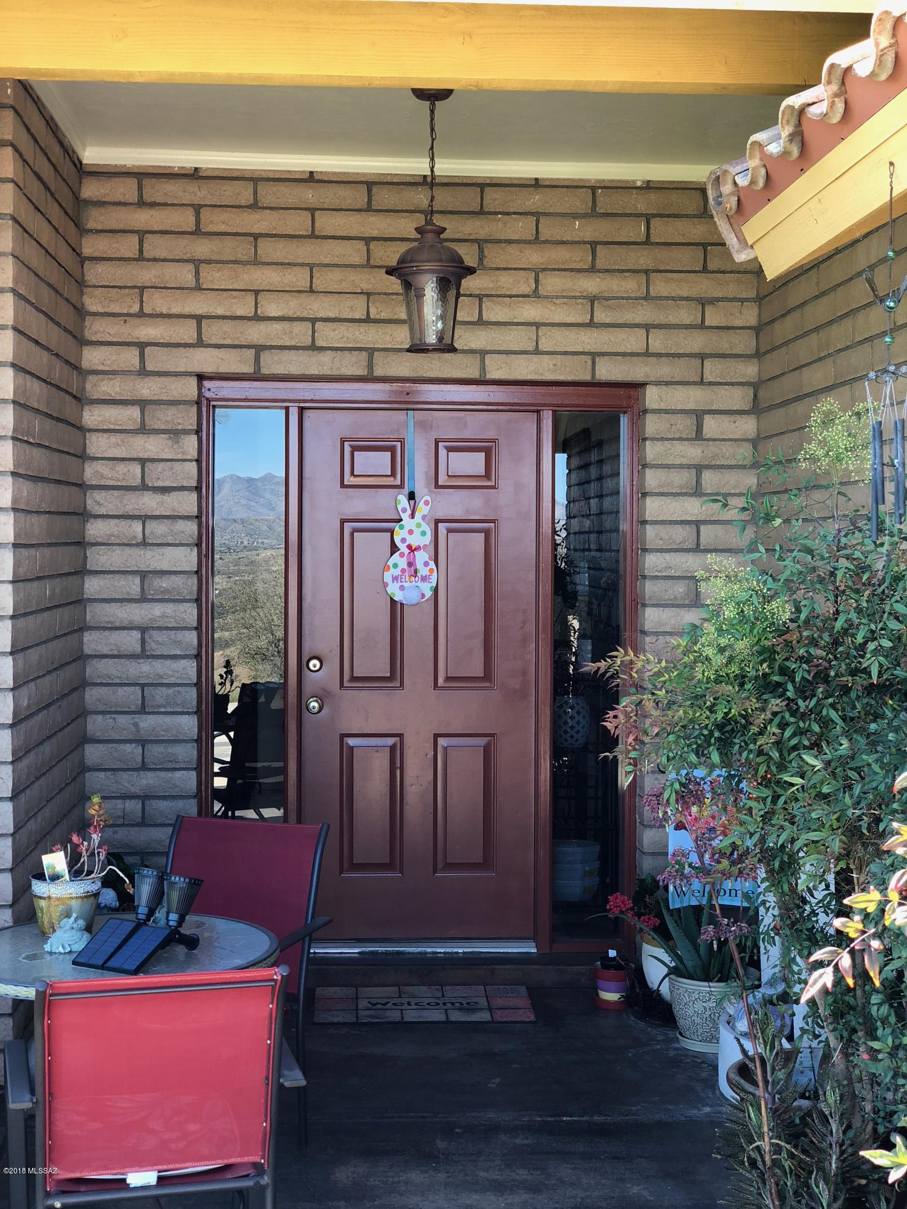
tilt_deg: -1.6
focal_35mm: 52
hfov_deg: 28.0
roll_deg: +0.2
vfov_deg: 36.8
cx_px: 454
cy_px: 604
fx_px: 1817
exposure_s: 1/60
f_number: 2.4
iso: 25
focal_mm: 6
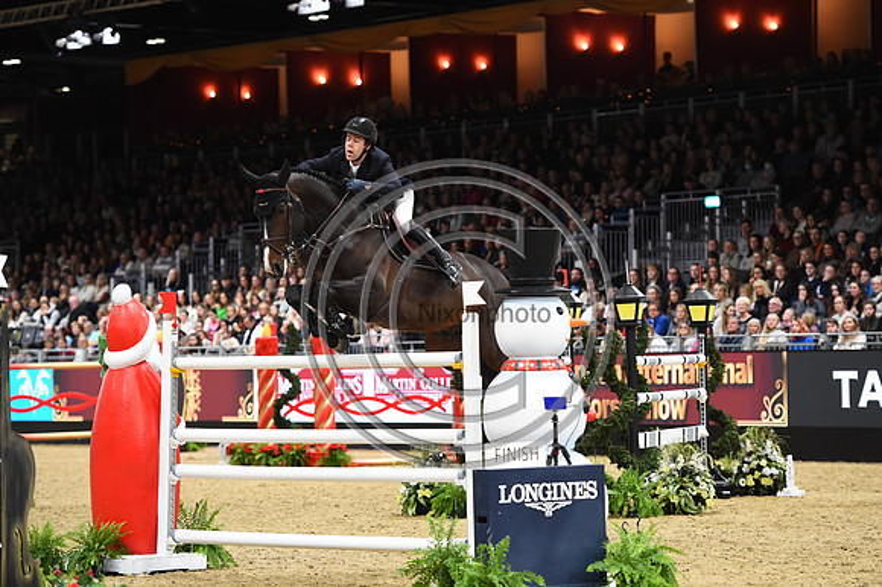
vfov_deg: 9.5
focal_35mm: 145
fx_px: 3550
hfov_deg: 14.2
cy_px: 294
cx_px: 441
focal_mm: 145
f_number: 3.5
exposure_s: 1/800
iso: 5000
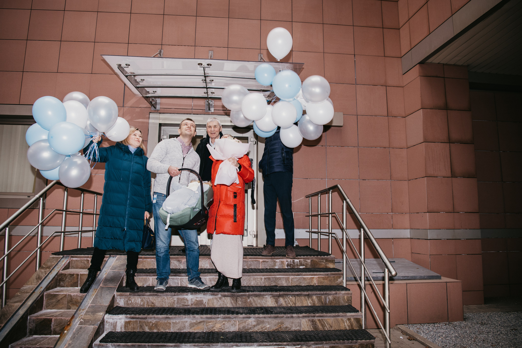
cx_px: 261
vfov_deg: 50.4
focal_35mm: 26
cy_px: 174
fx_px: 370
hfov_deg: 70.4
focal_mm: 24
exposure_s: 1/160
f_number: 4
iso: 320
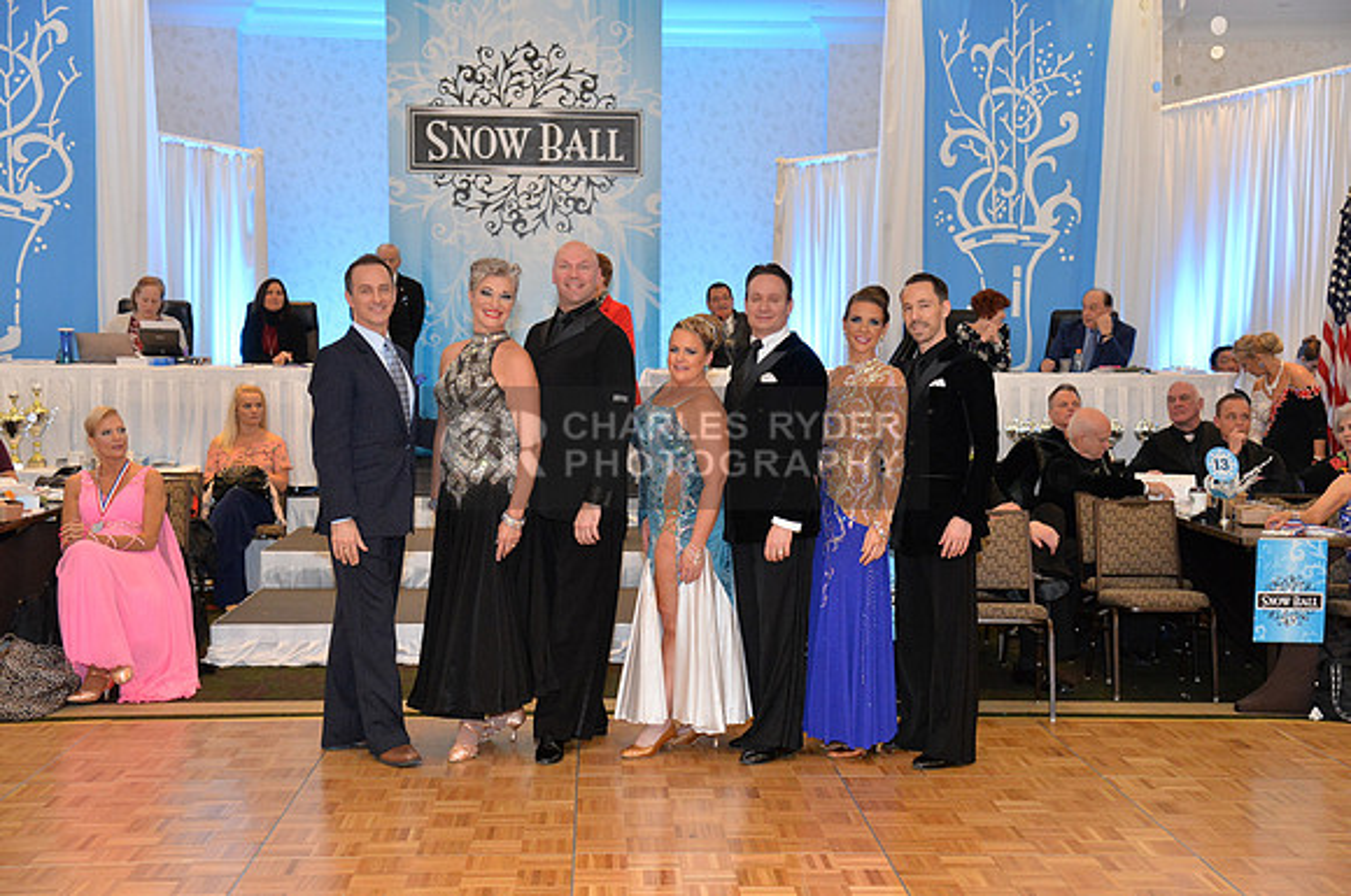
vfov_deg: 29.2
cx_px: 676
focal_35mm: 46
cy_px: 448
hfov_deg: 42.8
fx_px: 1724
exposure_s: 1/250
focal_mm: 46
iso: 3200
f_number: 5
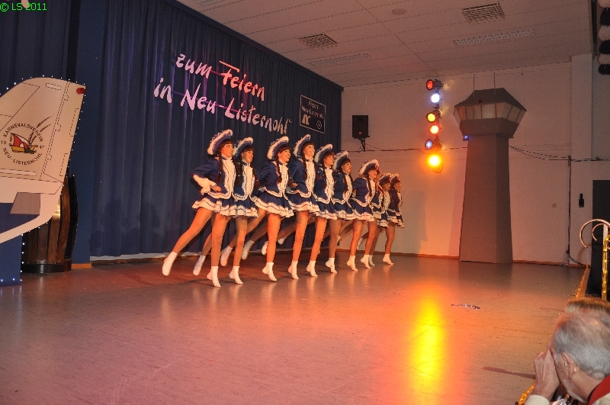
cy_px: 202
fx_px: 457
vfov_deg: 47.8
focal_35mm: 27
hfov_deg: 67.5
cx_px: 305
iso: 400
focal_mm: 18
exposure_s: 1/100
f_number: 5
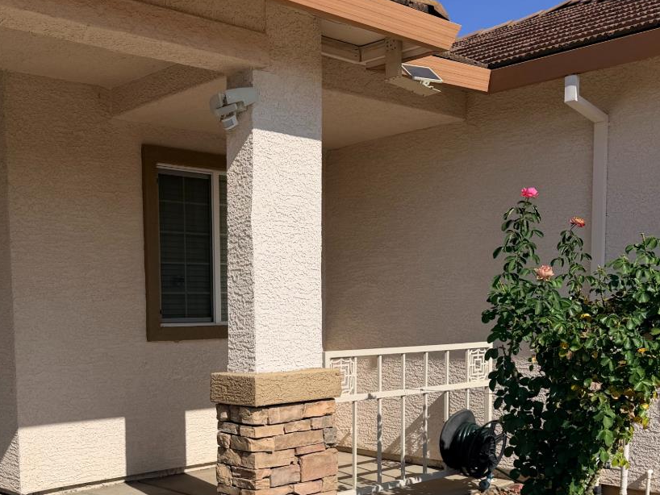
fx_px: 839
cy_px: 381
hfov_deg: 41.9
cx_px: 182
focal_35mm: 44
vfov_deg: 32.2
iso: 80
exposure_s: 1/10309
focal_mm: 6.76
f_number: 1.78
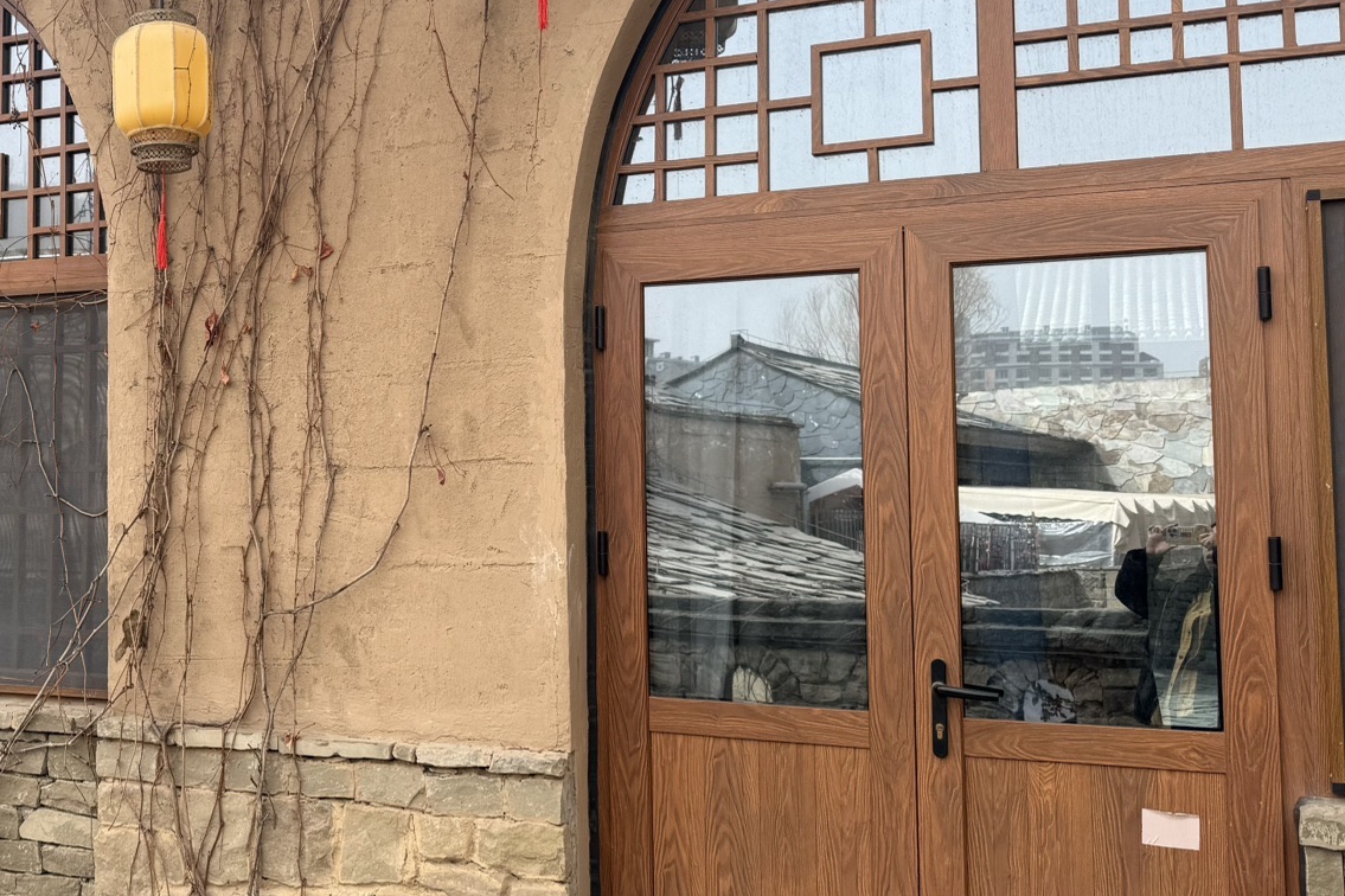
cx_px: 235
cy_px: 383
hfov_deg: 42.2
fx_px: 1643
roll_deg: -0.8
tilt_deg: +4.2
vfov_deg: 30.5
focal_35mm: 44
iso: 80
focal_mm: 6.76
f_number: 1.78
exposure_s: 1/1271
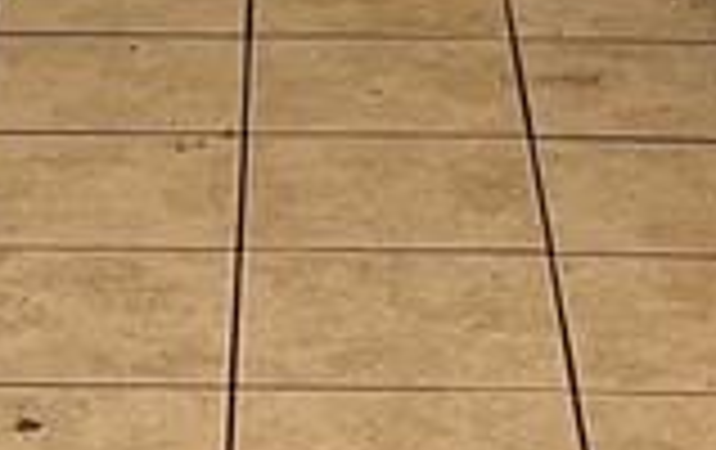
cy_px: -999
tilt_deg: -2.6
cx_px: 239
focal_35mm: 177
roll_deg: -0.4
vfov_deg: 6.6
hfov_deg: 11.8
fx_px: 3460
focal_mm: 5.1
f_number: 1.6
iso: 160
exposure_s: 1/60
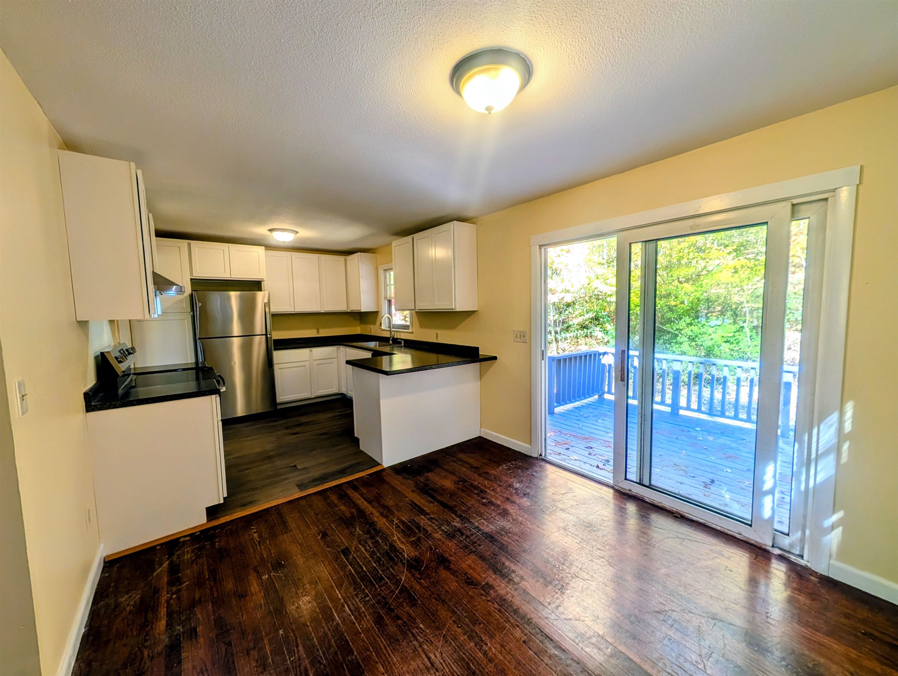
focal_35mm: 12
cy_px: 338
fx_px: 312
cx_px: 449
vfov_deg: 94.6
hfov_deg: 110.5
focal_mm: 2.02
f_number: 1.7
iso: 72
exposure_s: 1/120
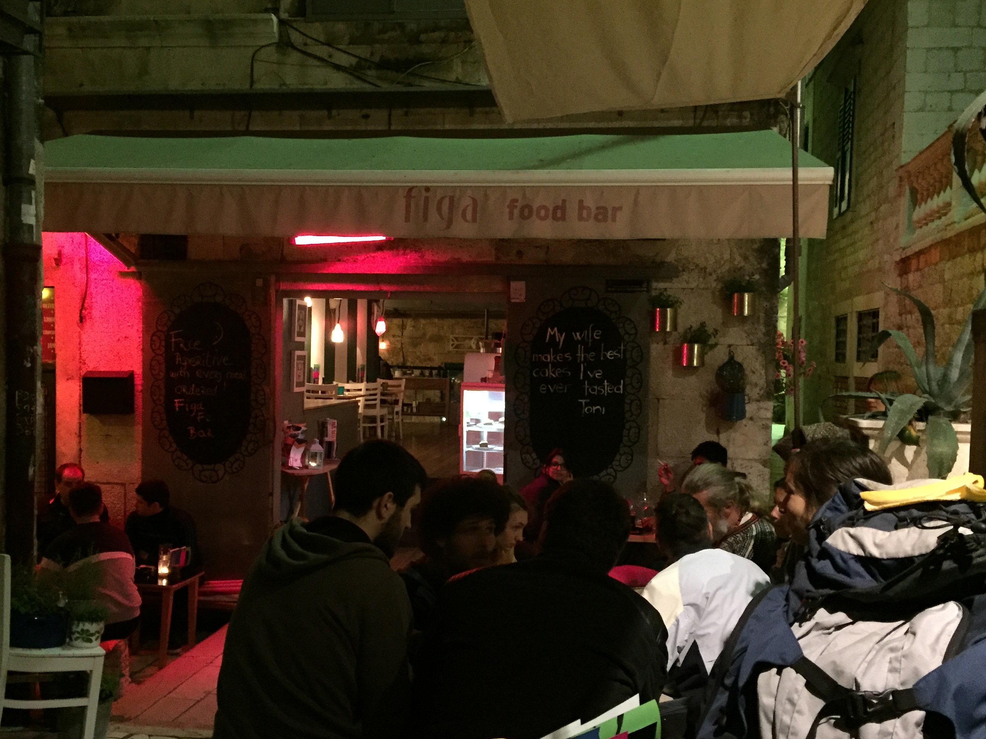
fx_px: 997
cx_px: 458
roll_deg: -1.2
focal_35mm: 35
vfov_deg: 40.6
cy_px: 408
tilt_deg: -1.9
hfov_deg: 52.6
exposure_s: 1/17
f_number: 2.2
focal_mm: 4.15
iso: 800
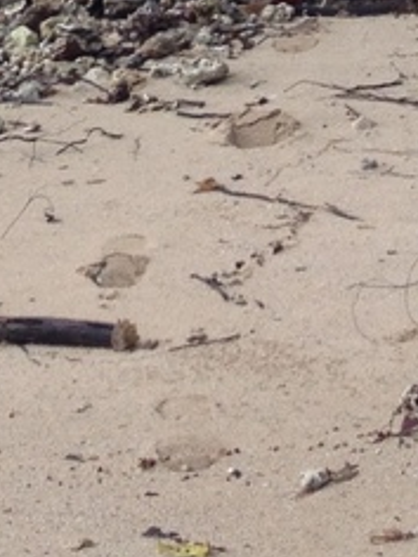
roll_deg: -1.3
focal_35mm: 178
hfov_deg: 8.3
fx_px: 2866
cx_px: 85
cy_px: -807
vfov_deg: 9.7
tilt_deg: +0.1
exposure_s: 1/60
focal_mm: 4.28
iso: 64
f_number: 2.4
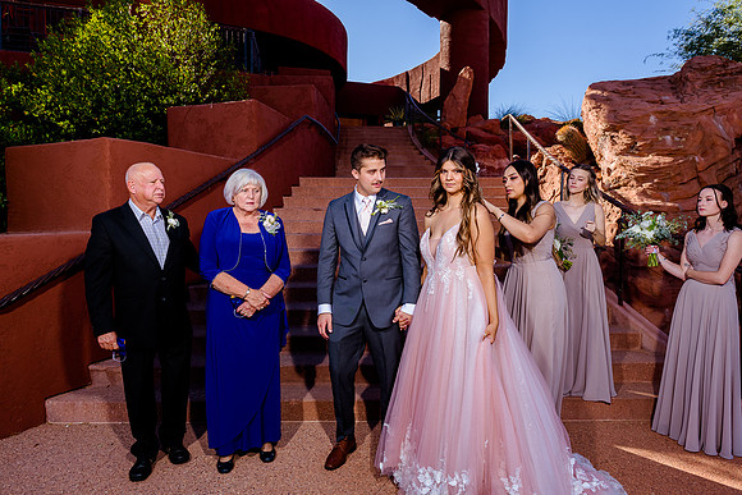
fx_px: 495
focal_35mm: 24
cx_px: 371
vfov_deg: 53.2
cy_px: 248
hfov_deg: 73.7
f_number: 8
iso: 200
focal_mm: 24
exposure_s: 1/160
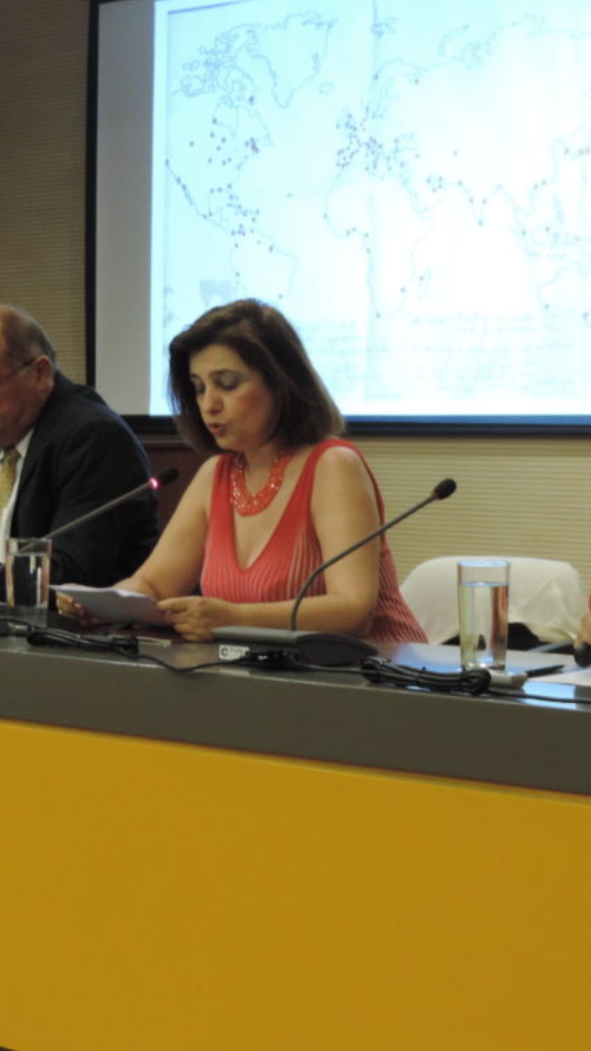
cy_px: 520
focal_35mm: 81
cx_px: 377
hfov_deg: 14.9
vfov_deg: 26.2
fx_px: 2258
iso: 400
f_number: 3.7
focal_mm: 9.8
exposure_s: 1/25
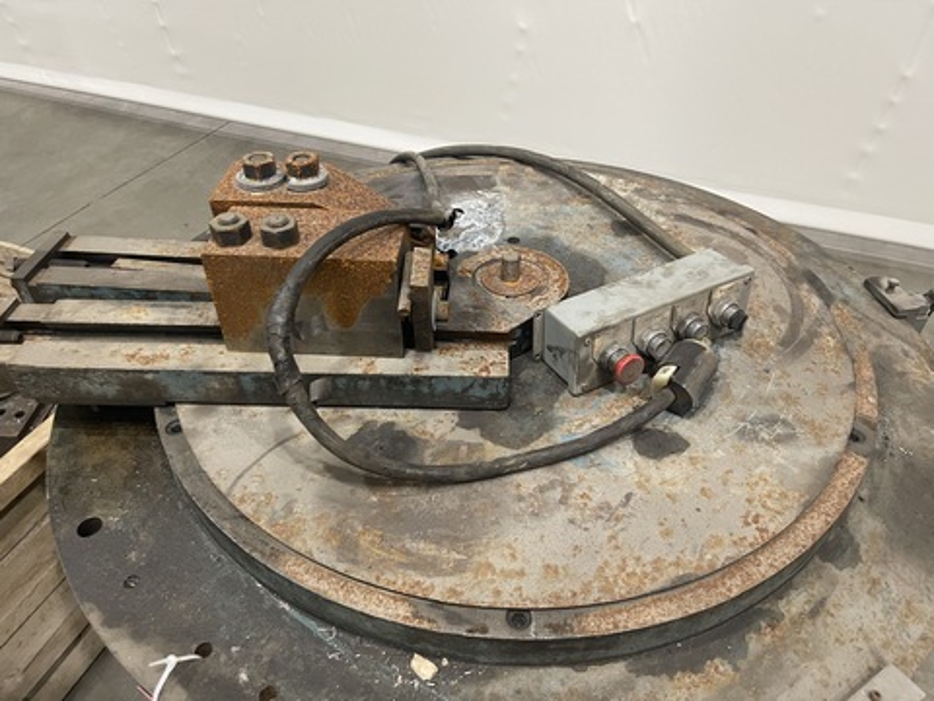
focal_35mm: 25
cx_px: 467
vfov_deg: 54.9
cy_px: 350
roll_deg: -0.6
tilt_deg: -42.3
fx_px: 675
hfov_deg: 69.4
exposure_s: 1/60
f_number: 1.6
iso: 320
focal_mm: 5.1
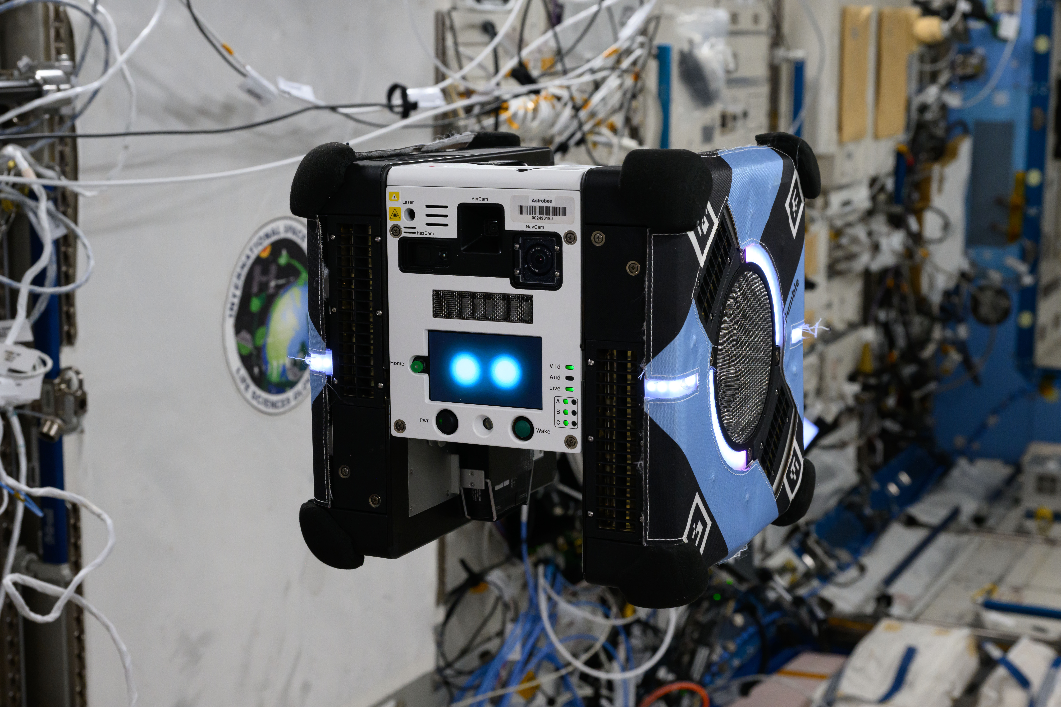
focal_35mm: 59
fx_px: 1739
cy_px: 354
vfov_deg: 23.0
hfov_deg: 33.9
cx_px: 530
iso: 3200
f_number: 8
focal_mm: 59
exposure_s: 1/60
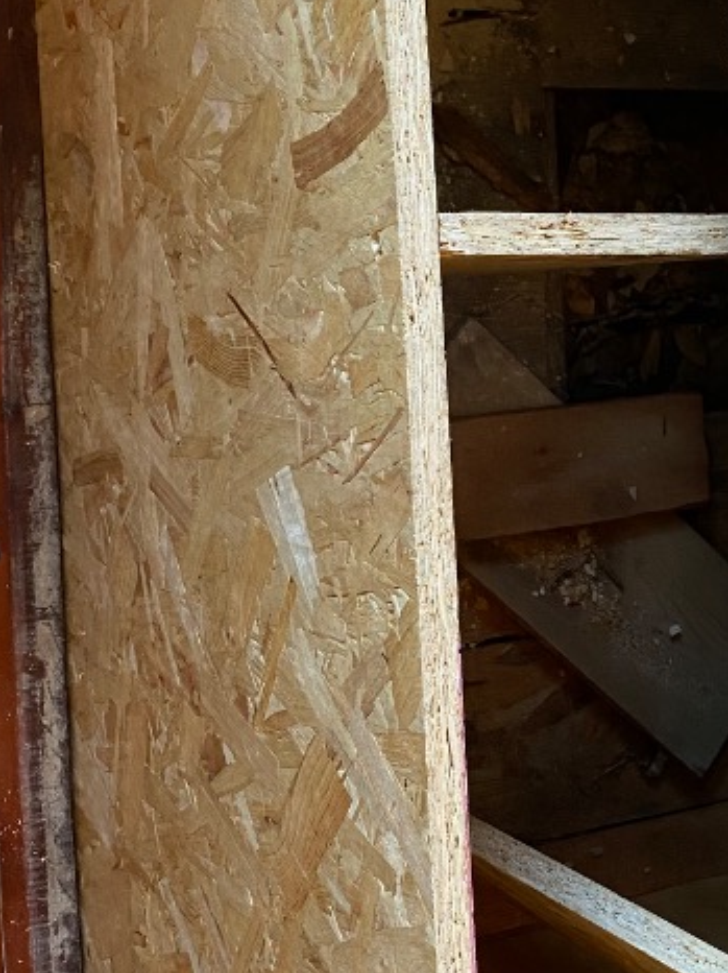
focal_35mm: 67
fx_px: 1880
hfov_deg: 21.7
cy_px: 292
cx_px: 574
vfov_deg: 28.7
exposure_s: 1/50
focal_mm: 4.25
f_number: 1.8
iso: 80
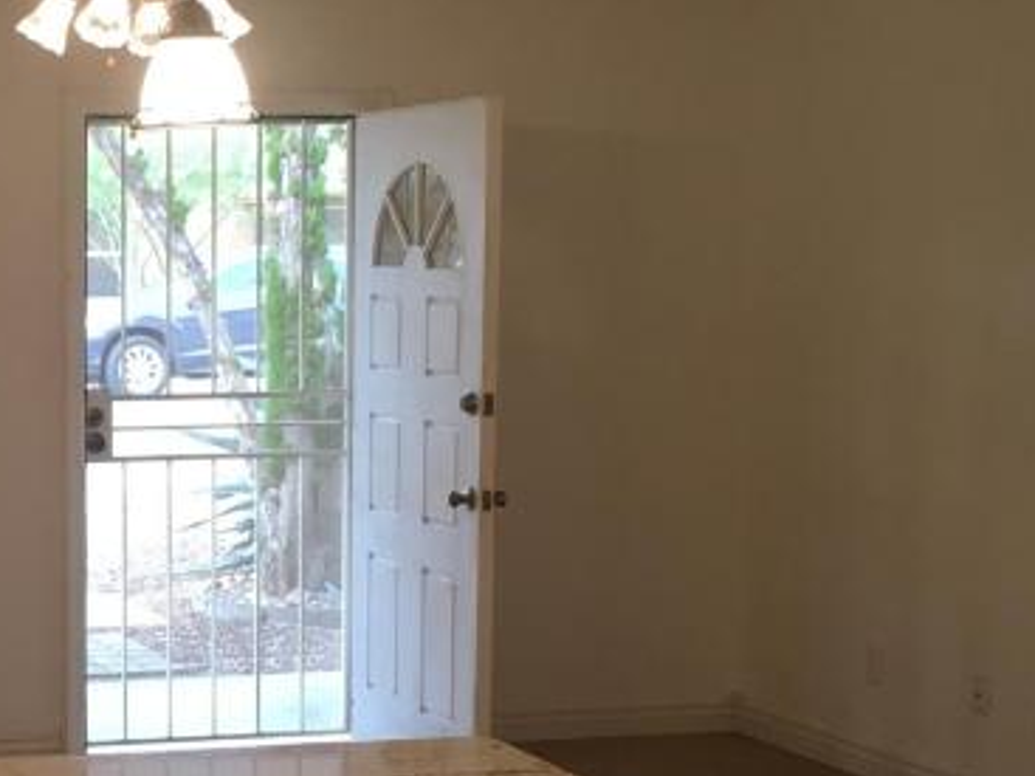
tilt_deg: -5.3
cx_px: -82
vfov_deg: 18.2
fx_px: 2421
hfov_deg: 22.8
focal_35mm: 81
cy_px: 491
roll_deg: +0.6
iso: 32
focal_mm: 4.15
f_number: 2.2
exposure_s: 1/30
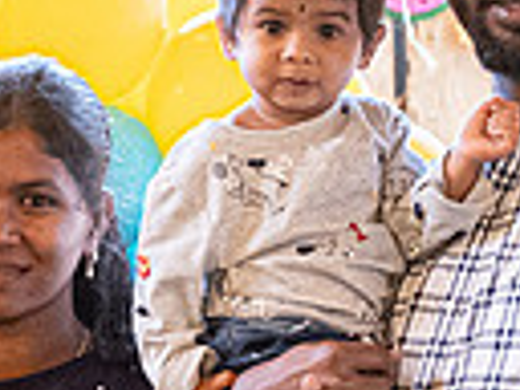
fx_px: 5934
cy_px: 345
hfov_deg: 5.0
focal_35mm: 395
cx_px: -302
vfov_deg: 3.8
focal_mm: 50
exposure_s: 1/60
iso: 3200
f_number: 2.8
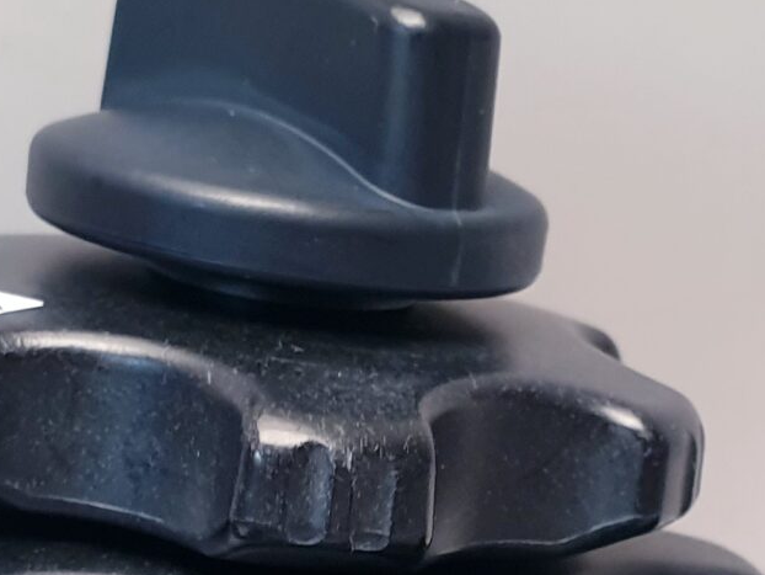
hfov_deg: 18.3
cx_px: 496
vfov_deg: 13.2
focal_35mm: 107
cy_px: 804
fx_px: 2366
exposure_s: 1/50
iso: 100
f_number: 2.4
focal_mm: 4.3
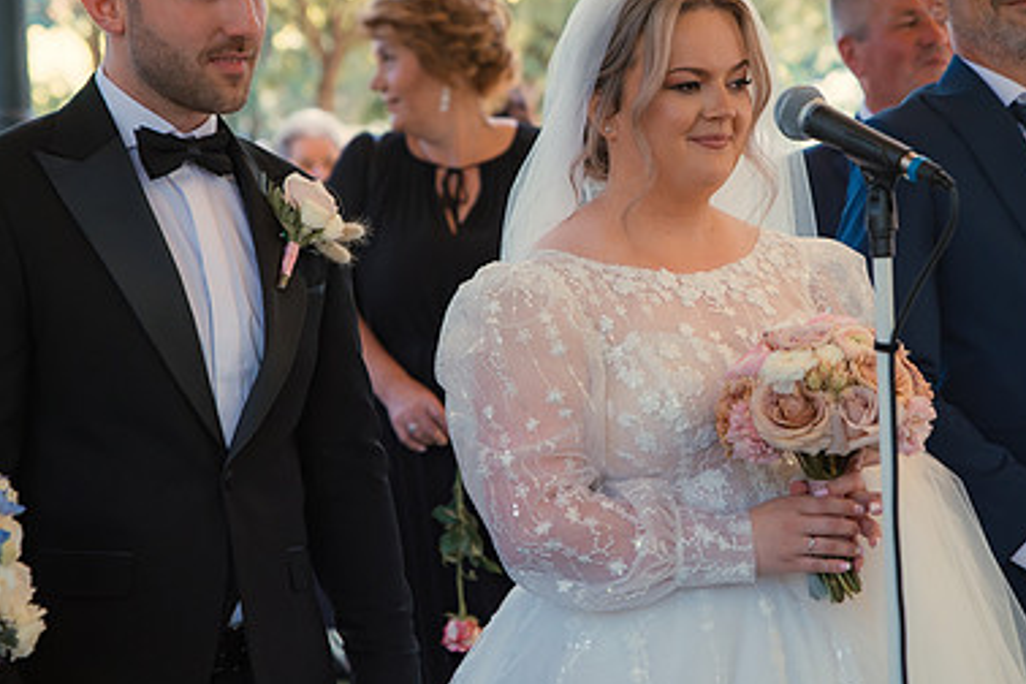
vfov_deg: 13.2
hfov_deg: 19.6
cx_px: 598
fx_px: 2964
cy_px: 309
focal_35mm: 104
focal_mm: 65
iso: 500
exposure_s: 1/125
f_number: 3.5
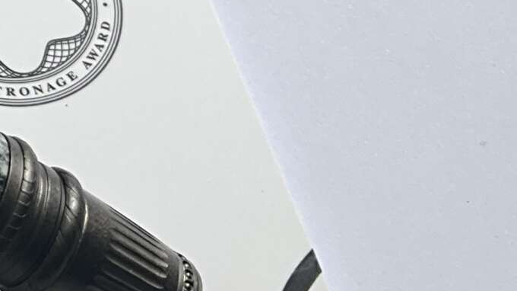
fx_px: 1631
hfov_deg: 15.7
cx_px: -377
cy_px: -238
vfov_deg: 9.7
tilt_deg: -53.4
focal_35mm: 119
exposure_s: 1/122
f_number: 1.8
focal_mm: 3
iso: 20
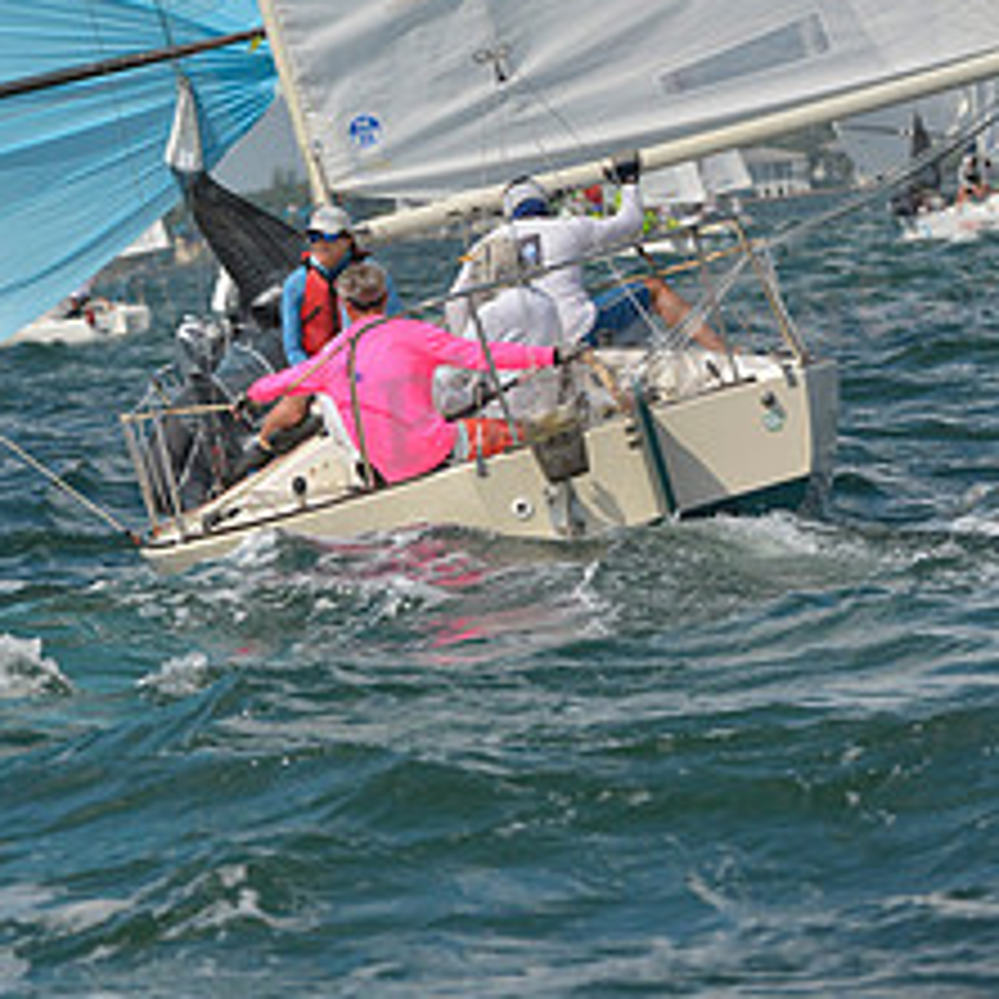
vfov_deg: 3.9
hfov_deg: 3.9
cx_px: 146
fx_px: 14497
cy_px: -274
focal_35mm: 444
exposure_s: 1/1250
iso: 200
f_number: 7.1
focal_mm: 200
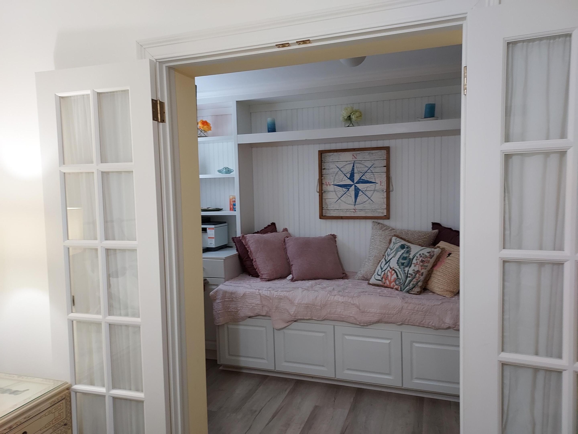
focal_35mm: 24
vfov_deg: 56.8
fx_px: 401
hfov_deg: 71.6
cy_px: 217
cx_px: 289
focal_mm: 4.6
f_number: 1.8
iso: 320
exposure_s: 1/30
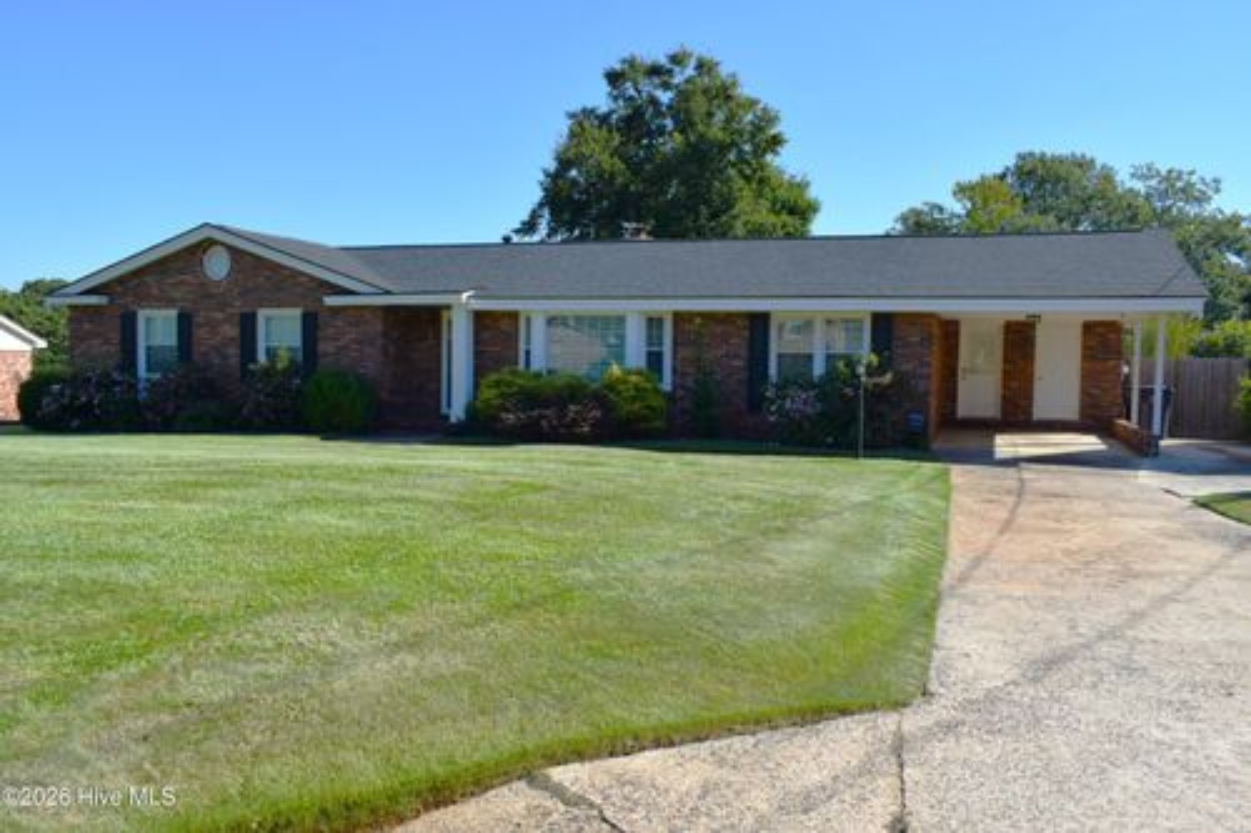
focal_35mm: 30
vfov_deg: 43.6
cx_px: 626
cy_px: 416
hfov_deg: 61.9
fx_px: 1042
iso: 200
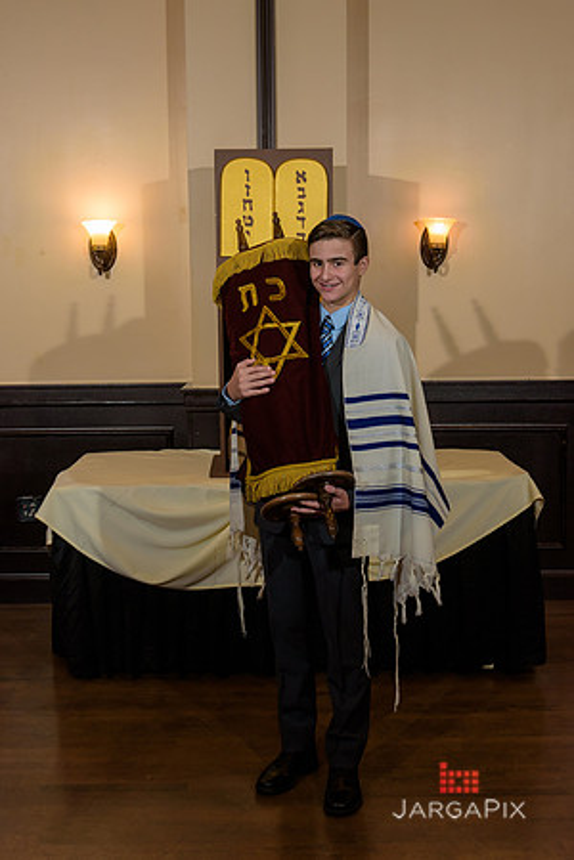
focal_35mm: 50
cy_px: 430
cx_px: 287
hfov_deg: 27.0
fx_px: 1196
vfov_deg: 39.6
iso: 800
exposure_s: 1/125
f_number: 5
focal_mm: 50
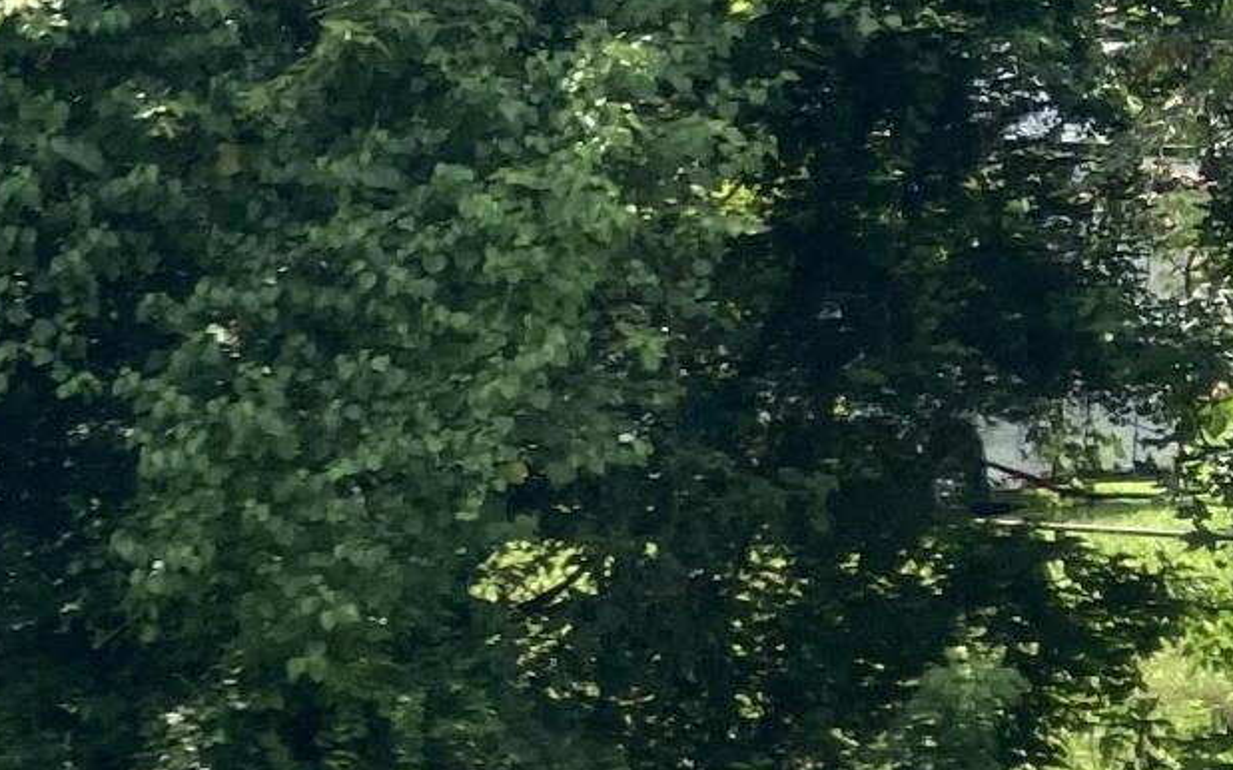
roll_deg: +3.6
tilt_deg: -2.7
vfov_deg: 9.0
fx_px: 4838
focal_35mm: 144
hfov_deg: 12.5
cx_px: -1343
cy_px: 914
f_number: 1.8
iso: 20
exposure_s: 1/979
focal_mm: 3.99
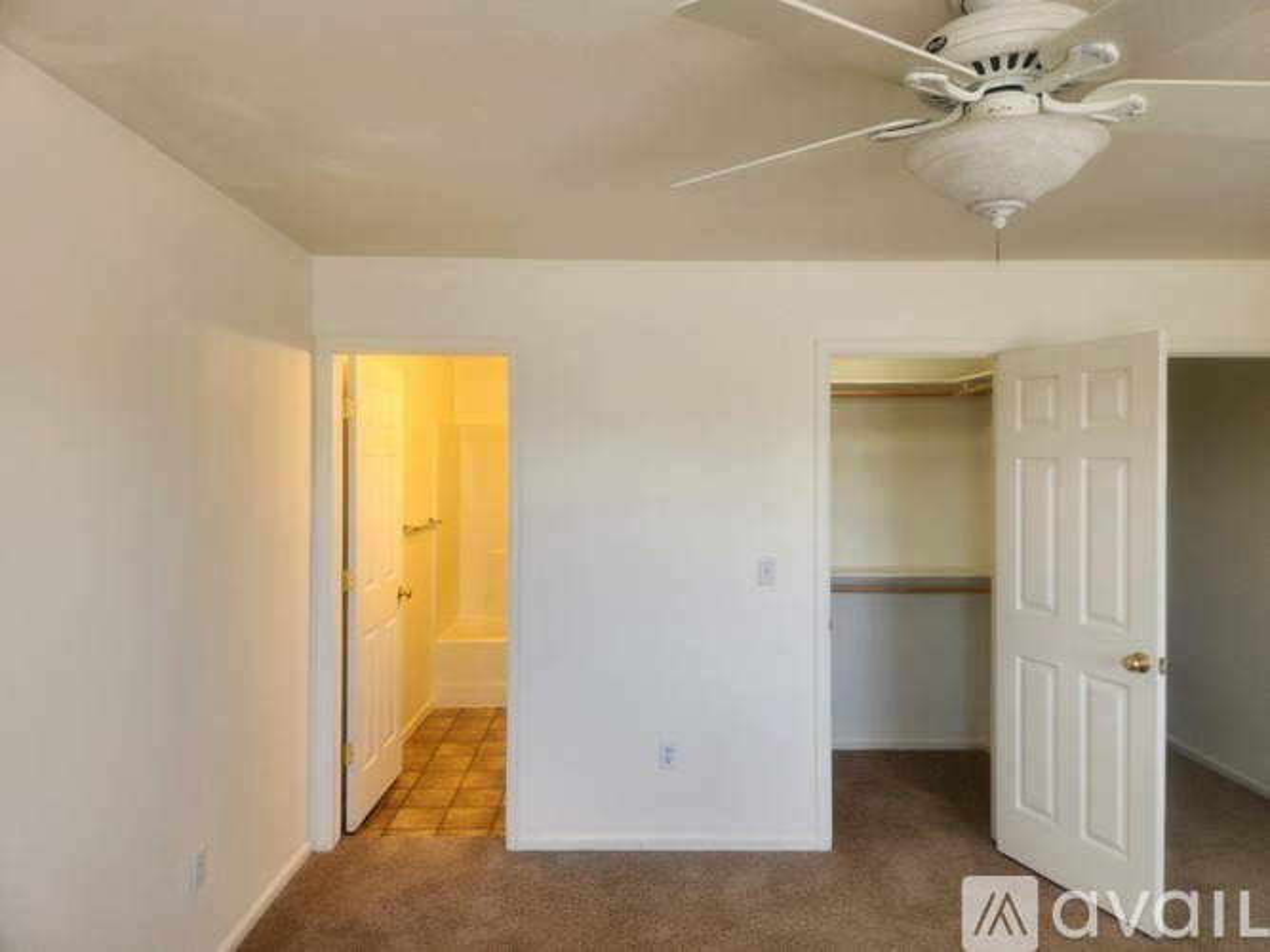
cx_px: 635
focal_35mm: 23
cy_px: 476
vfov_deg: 58.9
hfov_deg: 73.9
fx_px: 844
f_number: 1.8
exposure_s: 1/180
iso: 64
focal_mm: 5.4
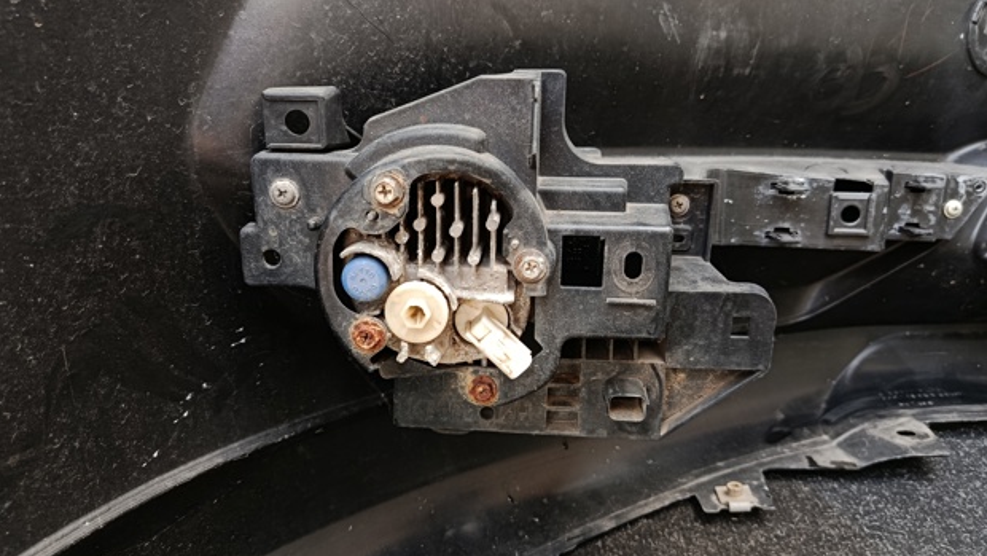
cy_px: 280
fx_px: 707
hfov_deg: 69.9
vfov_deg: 42.9
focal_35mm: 27
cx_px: 494
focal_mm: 5.24
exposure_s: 1/100
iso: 280
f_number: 1.7
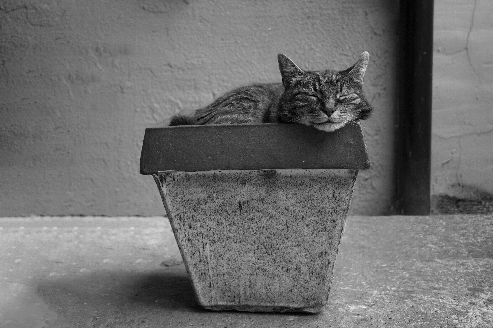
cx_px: 246
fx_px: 781
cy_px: 164
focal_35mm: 57
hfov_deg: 35.1
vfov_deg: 23.8
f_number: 4.8
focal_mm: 38
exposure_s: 1/1000
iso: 800
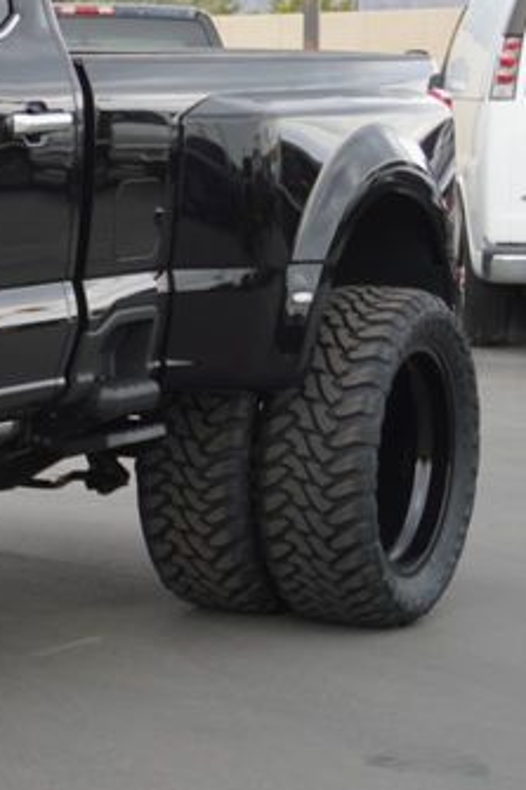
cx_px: -639
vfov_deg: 14.0
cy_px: 387
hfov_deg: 8.7
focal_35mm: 147
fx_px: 3225
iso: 100
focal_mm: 32
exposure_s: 1/60
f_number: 5
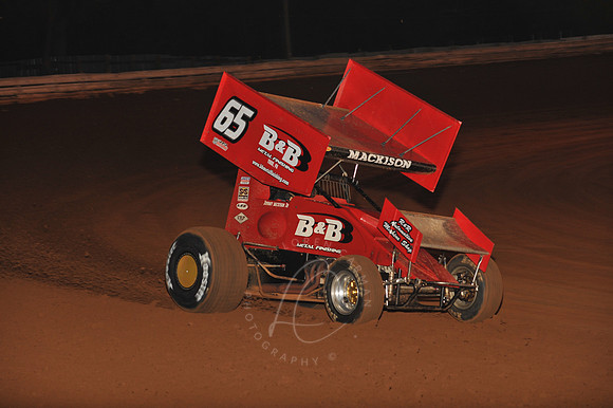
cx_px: 306
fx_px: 2127
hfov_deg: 16.4
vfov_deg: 11.0
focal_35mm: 125
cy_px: 204
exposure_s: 1/320
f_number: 6.3
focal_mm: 125
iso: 800
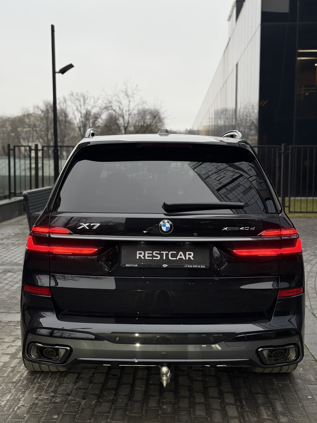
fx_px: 586
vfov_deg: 39.7
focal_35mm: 48
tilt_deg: -3.9
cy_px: 212
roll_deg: -0.7
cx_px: 158
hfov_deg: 30.3
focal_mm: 6.76
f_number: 1.78
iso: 160
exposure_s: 1/80
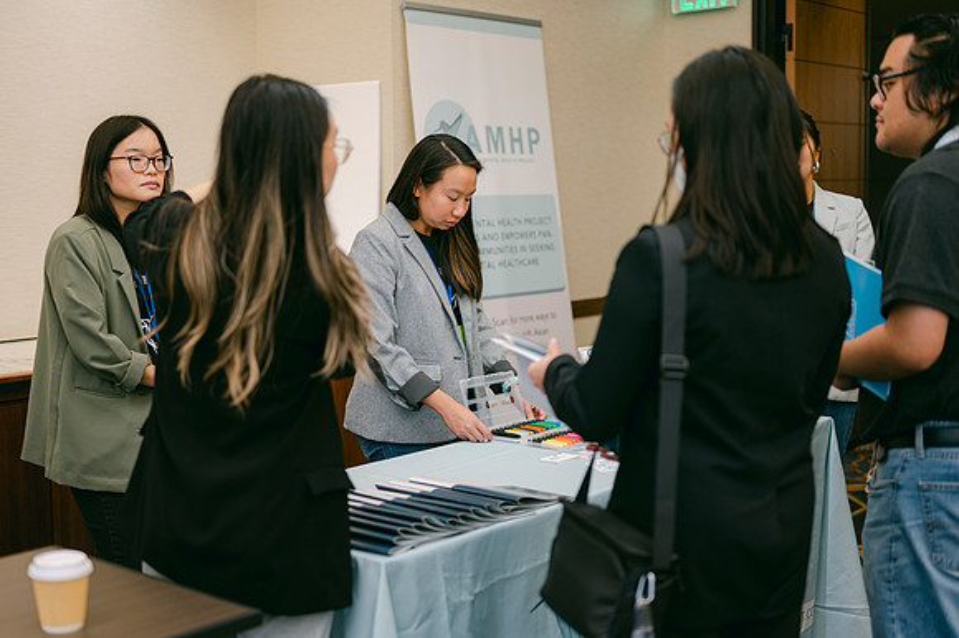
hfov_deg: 39.6
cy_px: 319
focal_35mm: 50
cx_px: 480
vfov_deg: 27.0
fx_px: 1331
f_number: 2
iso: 160
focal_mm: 50
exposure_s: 1/125
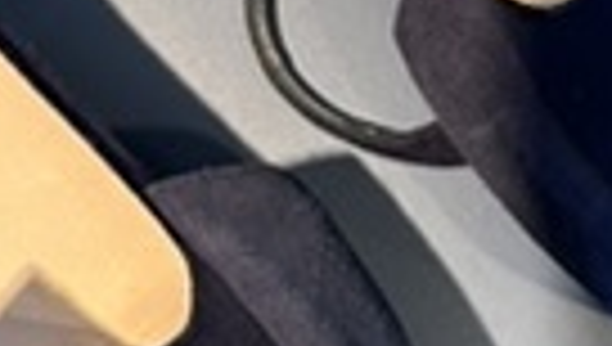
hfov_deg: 23.1
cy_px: -288
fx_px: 1495
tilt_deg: -72.0
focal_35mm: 92
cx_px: 225
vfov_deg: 12.1
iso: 200
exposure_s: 1/60
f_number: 1.78
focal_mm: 6.86
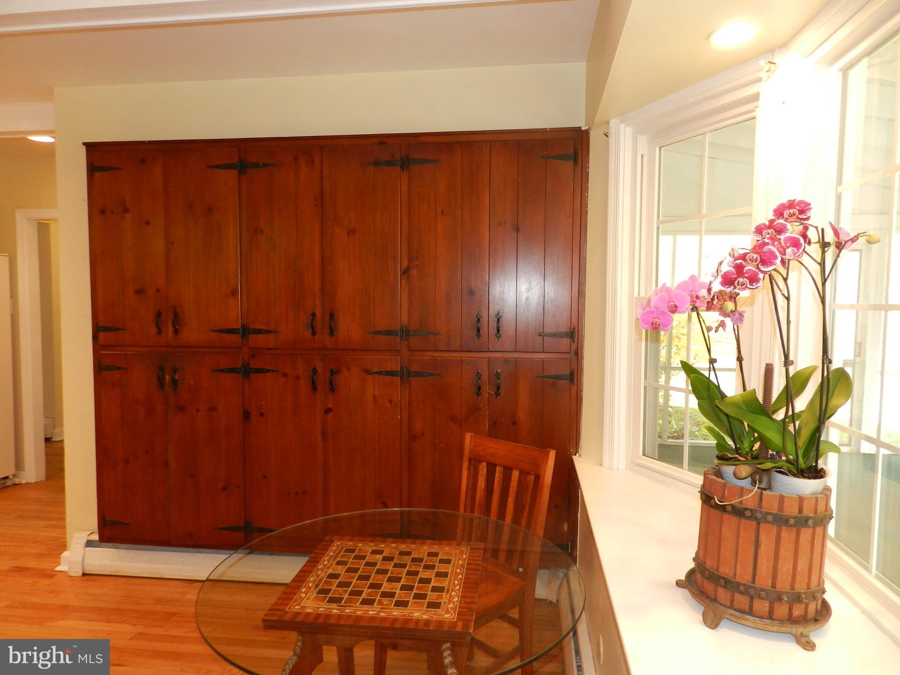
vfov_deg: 58.9
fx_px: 598
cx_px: 450
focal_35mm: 23
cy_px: 338
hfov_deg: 73.9
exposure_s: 1/30
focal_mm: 4
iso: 200
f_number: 3.4
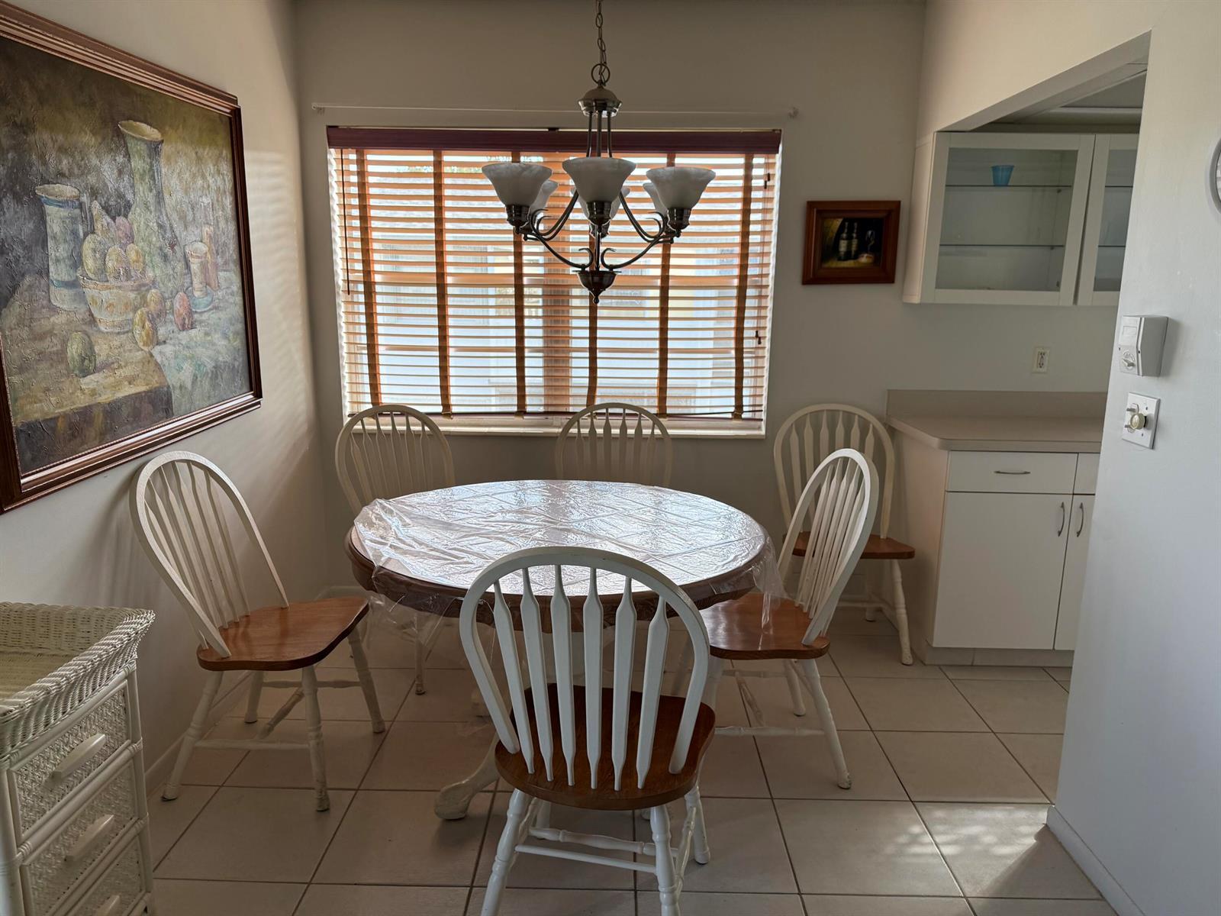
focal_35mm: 24
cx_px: 610
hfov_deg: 71.6
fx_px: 847
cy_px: 458
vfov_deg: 56.8
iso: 100
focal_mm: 6.76
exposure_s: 1/239
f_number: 1.78
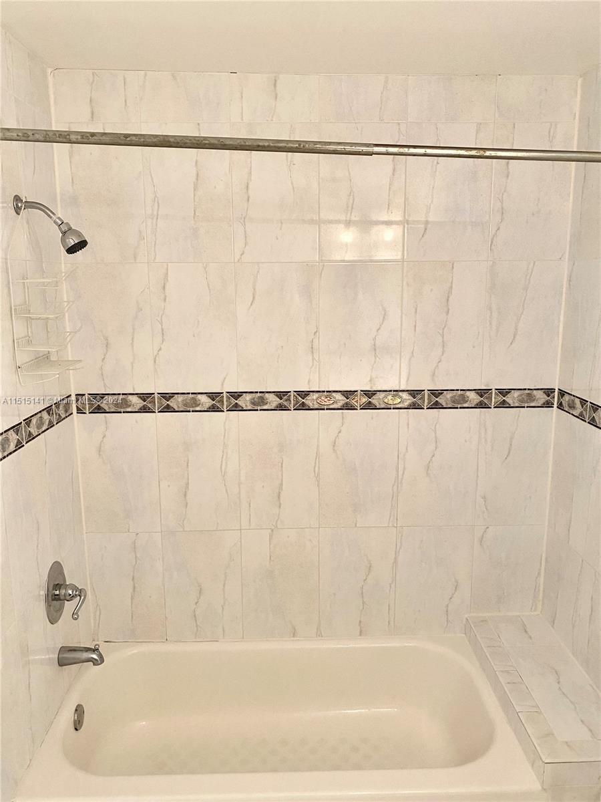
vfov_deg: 67.3
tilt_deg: -9.1
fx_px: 602
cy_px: 401
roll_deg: +0.5
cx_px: 300
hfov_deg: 53.1
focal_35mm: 26
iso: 250
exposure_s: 1/60
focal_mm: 4.25
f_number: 1.8
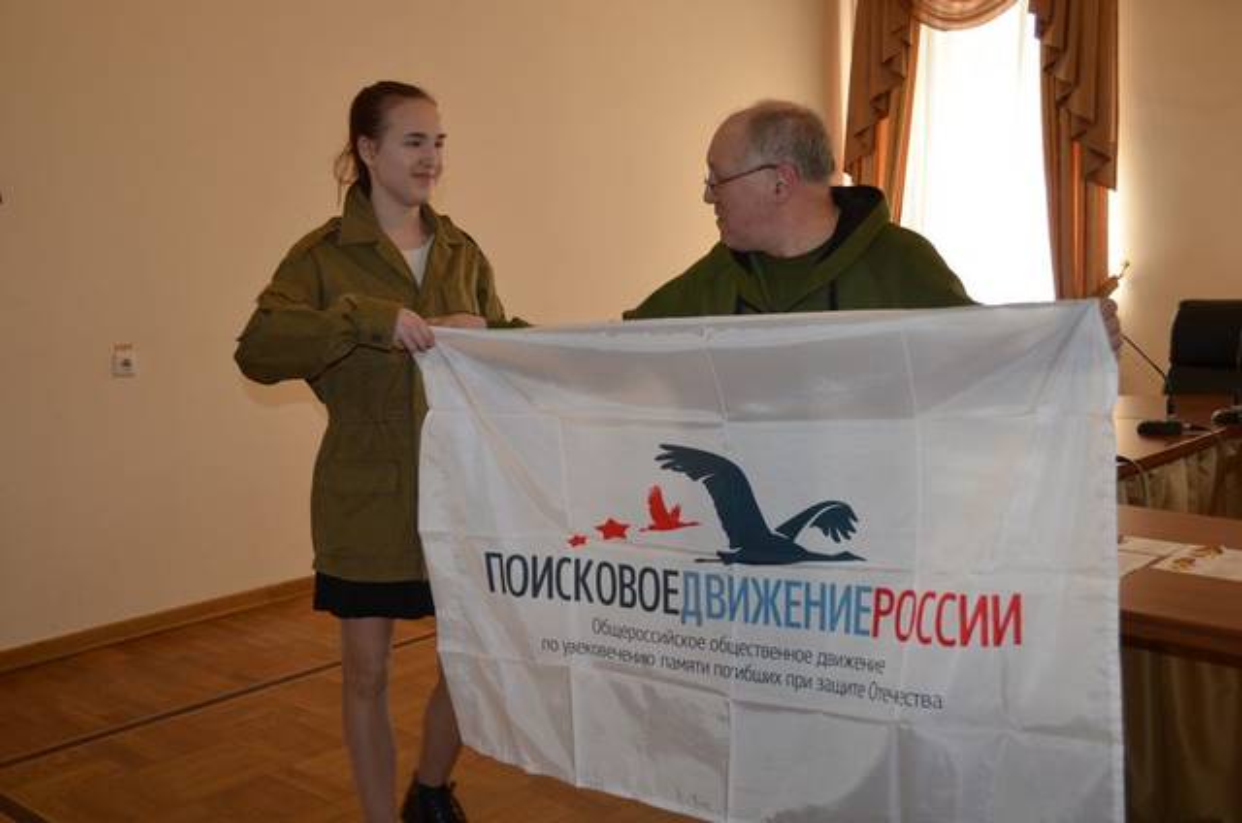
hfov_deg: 49.6
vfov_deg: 34.1
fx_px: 1343
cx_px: 621
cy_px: 412
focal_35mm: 39
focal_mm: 26
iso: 400
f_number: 4.2
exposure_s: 1/80
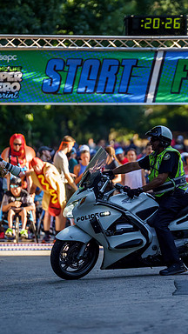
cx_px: 170
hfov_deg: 3.5
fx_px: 3075
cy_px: 167
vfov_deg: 6.2
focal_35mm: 347
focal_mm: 200
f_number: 2.8
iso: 1000
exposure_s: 1/3200
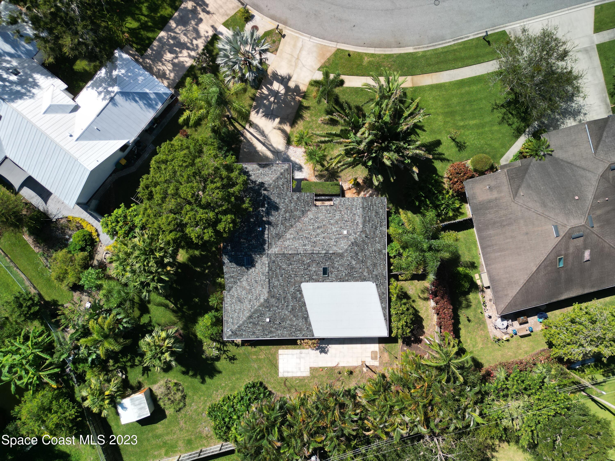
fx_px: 426
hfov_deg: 71.6
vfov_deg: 56.8
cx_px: 308
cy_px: 230
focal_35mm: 24
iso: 120
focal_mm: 6.72
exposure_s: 1/320
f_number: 1.7
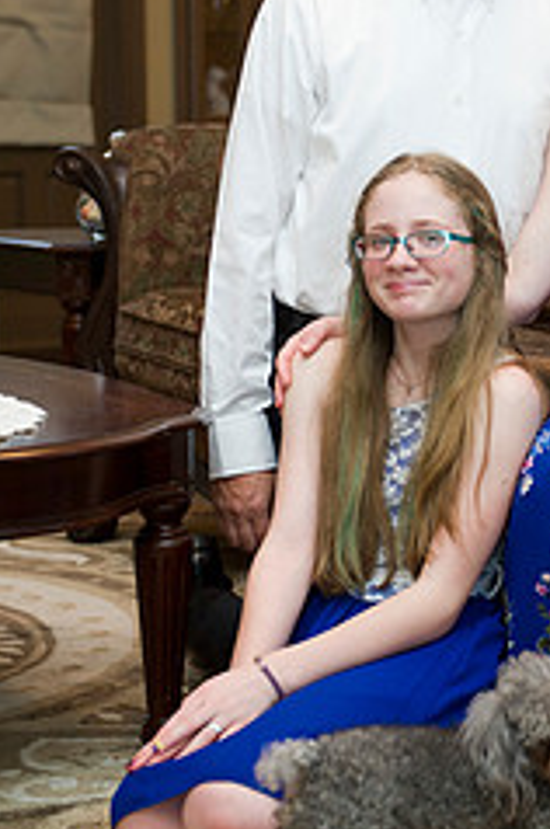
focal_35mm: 104
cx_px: 513
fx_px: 2390
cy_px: 355
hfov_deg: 13.0
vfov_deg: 19.7
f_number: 3.2
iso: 1600
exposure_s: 1/100
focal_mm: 55
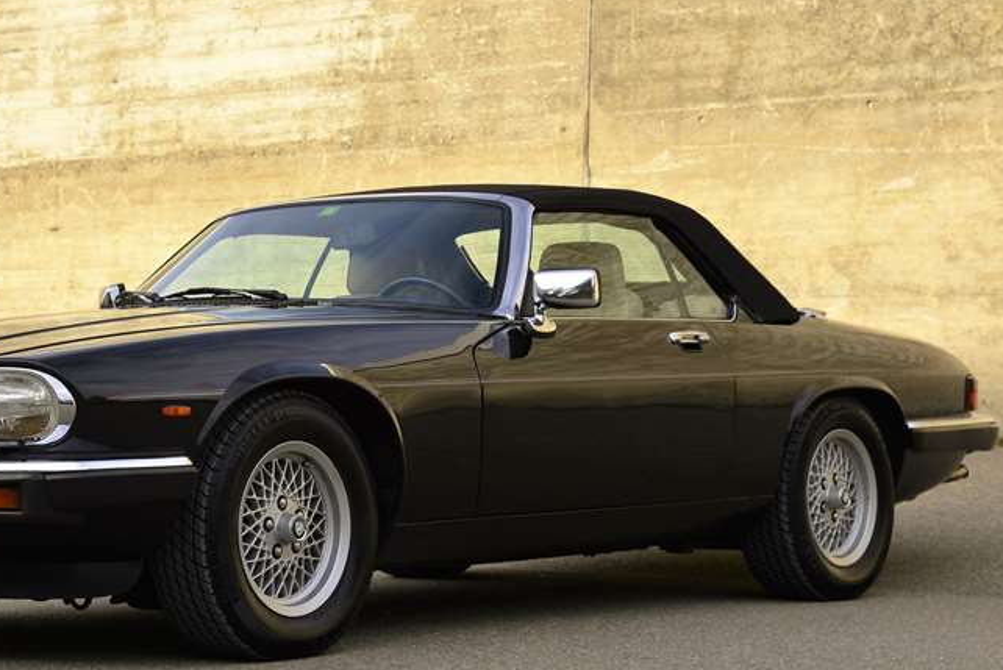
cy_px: 283
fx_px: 2704
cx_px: 302
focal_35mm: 97
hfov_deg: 20.9
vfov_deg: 14.1
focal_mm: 65
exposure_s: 1/200
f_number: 7.1
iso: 200
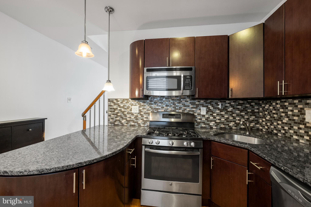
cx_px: 156
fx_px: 130
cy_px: 104
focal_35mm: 15
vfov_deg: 77.3
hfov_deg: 100.4
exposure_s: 1/2.5
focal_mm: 10
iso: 640
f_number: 10
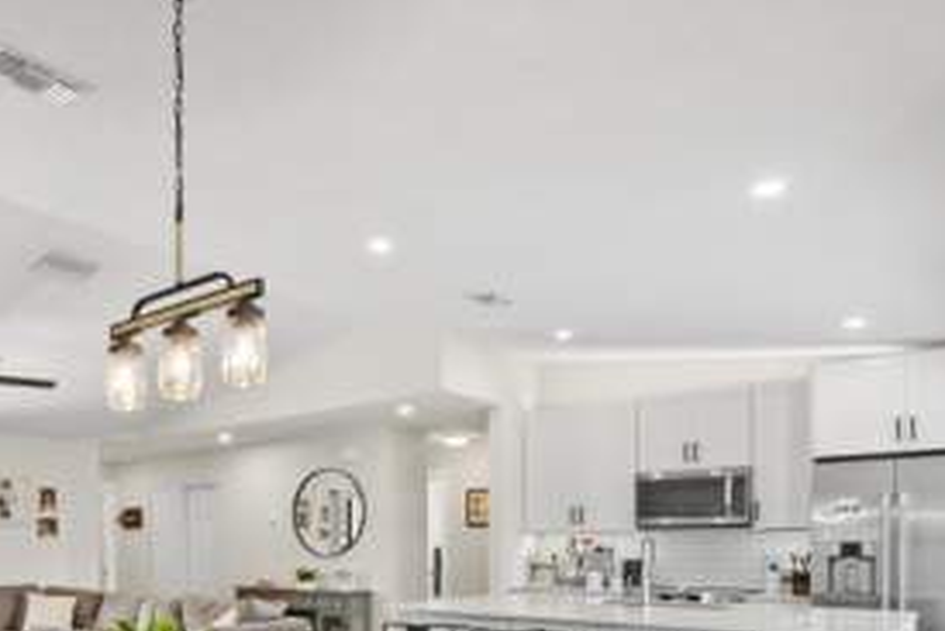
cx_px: 214
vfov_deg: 43.1
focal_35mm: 28
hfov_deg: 61.1
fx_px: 735
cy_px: 548
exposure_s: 1/8
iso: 1600
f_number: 8
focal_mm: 16
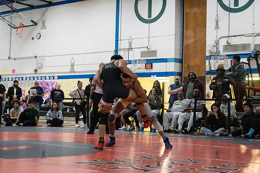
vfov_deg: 21.9
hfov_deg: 32.4
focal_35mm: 62
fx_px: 448
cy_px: 86
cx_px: 130
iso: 8000
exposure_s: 1/500
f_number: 3.2
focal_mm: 62
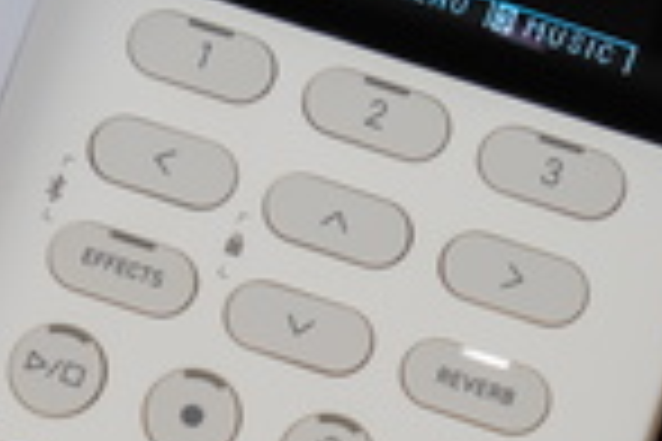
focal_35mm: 355
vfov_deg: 3.9
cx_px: 482
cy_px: 504
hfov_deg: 5.8
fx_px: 6528
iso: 250
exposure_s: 1/60
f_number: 4
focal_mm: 66
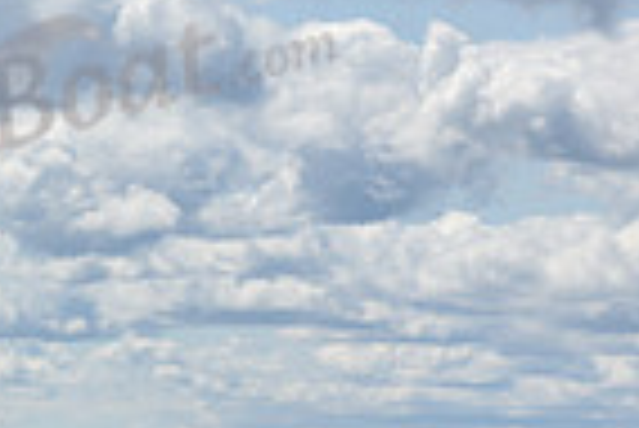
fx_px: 8120
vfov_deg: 3.0
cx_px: -526
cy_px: 408
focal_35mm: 457
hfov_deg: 4.5
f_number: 11
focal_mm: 112
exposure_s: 1/800
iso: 250
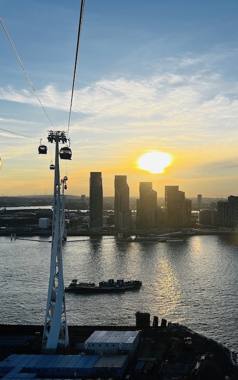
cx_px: 201
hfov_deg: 33.2
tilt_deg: +0.2
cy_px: 189
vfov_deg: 52.7
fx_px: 384
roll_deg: +0.3
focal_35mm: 37
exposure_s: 1/3831
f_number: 1.5
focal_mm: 5.7
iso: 50
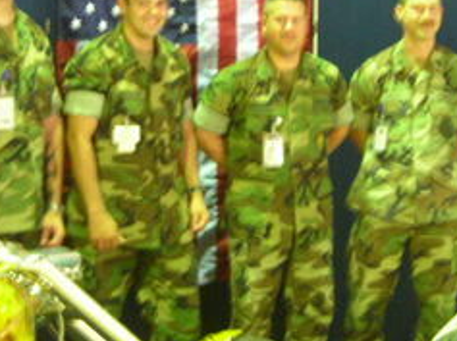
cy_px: 127
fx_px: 1226
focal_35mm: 93
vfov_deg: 15.8
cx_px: 220
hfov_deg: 21.1
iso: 200
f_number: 3.6
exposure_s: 1/2
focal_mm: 9.1
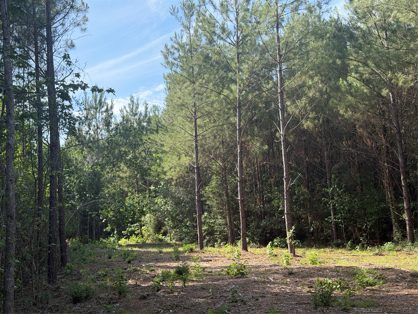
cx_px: 209
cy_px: 157
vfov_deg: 30.3
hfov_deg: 39.7
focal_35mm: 48
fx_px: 580
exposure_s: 1/1543
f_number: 1.78
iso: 100
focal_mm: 6.76
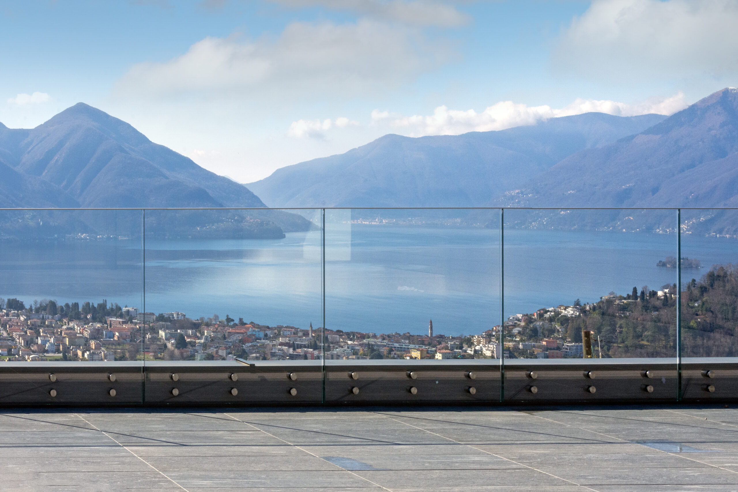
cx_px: 369
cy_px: 246
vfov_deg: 22.6
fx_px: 1230
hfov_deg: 33.4
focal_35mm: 60
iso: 400
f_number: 20
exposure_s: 1/320
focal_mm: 40
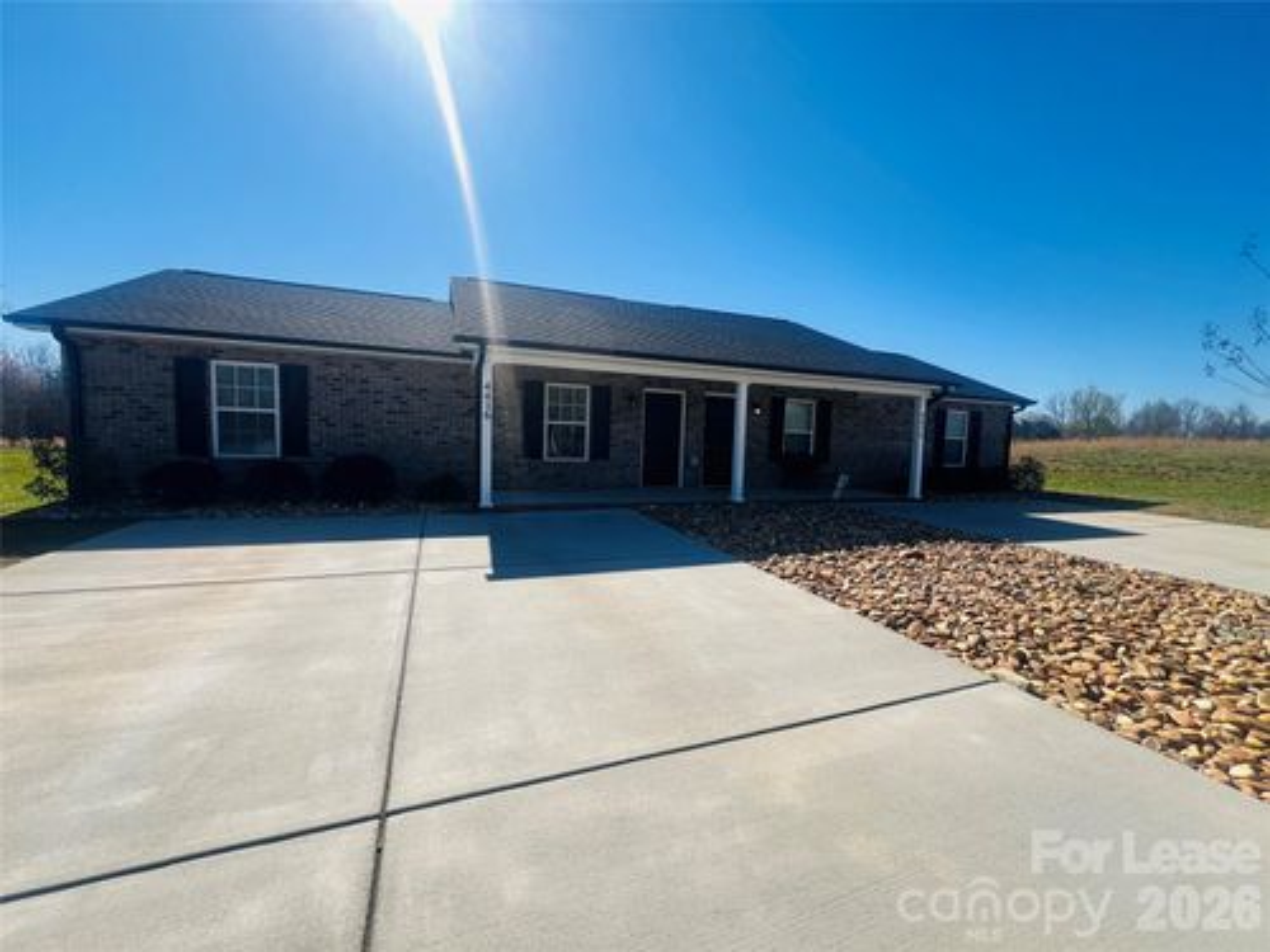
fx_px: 477
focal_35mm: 13
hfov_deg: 106.2
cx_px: 635
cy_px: 476
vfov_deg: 89.9
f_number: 1.8
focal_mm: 1.57
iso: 32
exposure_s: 1/1376
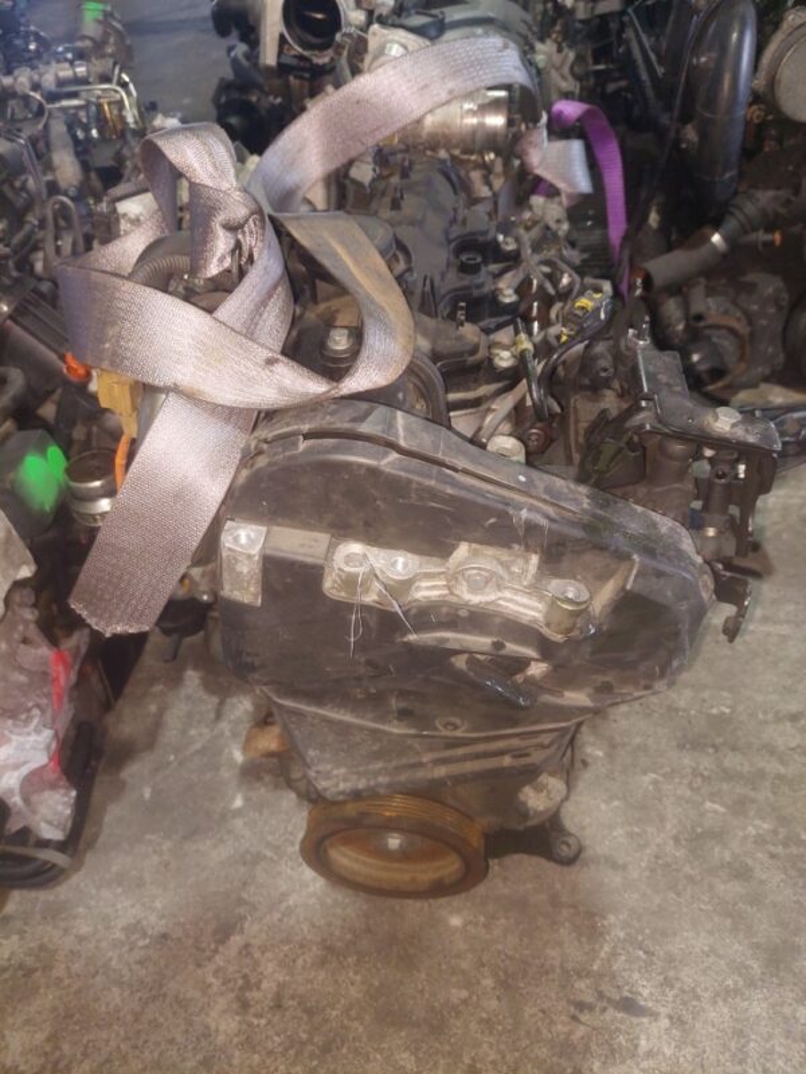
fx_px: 776
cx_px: 403
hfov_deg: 54.9
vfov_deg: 69.4
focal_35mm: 25
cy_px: 537
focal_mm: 5.23
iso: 250
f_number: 1.8
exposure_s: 1/50
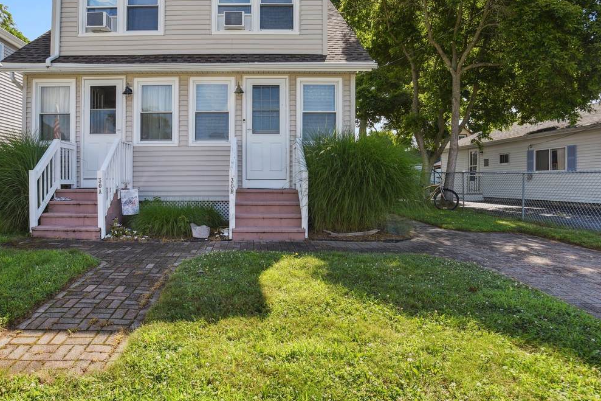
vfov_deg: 57.1
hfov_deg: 78.0
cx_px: 250
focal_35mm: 22
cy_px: 183
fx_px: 367
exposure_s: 1/320
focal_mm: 17
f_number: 11
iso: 400
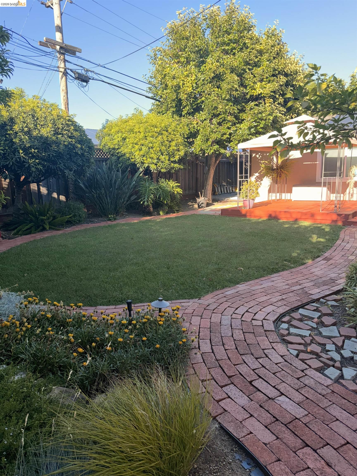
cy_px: 238
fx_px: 330
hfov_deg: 56.8
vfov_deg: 71.6
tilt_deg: -11.7
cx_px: 178
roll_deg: +2.6
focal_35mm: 24
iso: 50
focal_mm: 6.76
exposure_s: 1/637
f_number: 1.78
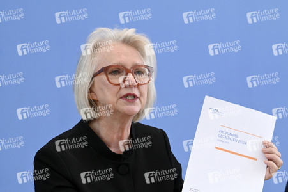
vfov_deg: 10.1
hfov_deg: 15.2
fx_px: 1079
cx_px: 144
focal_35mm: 135
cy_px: 96
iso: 5000
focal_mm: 135
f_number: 7.1
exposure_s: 1/1250
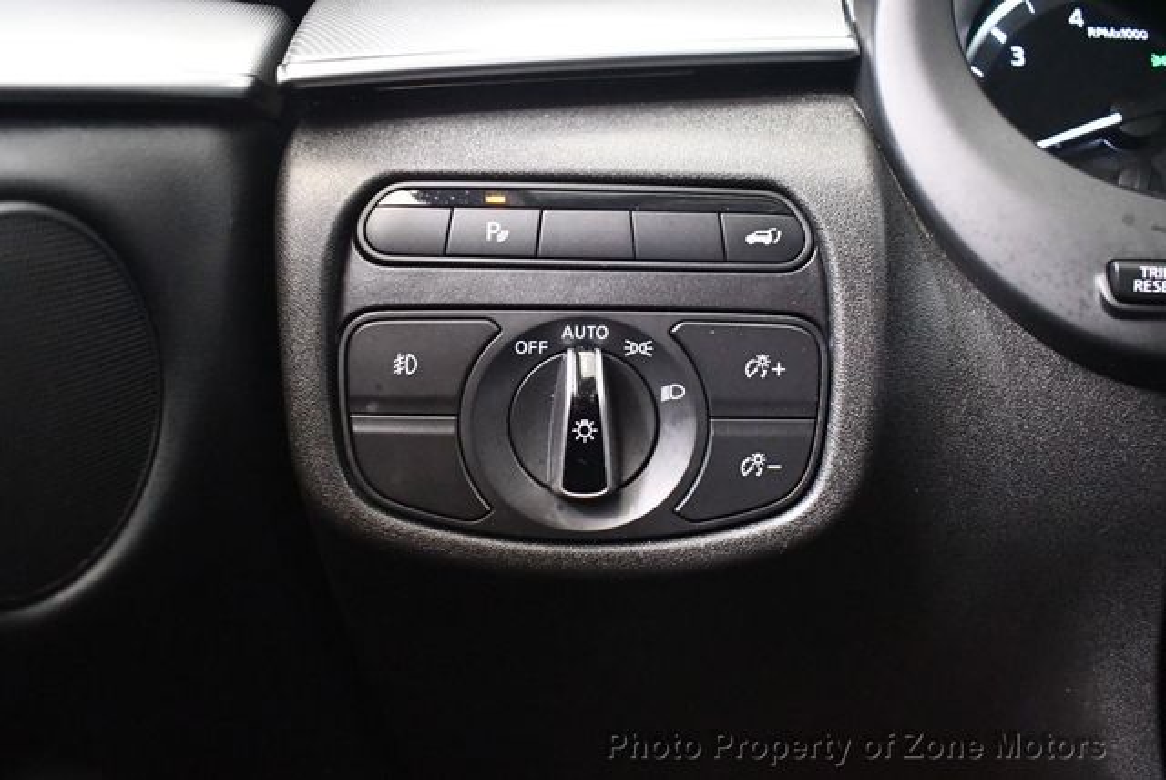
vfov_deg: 36.9
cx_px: 583
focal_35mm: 36
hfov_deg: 53.1
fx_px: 1167
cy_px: 390
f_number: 3.5
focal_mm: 18
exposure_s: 1/60
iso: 9000
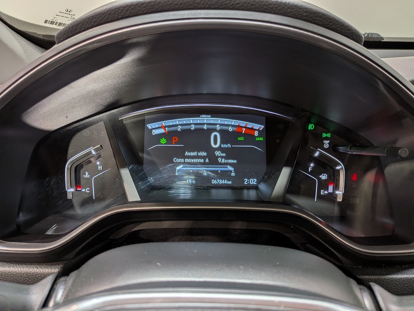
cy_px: 156
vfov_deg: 56.8
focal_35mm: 24
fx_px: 287
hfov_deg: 71.6
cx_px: 207
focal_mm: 4.53
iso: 31
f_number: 1.7
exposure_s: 1/126
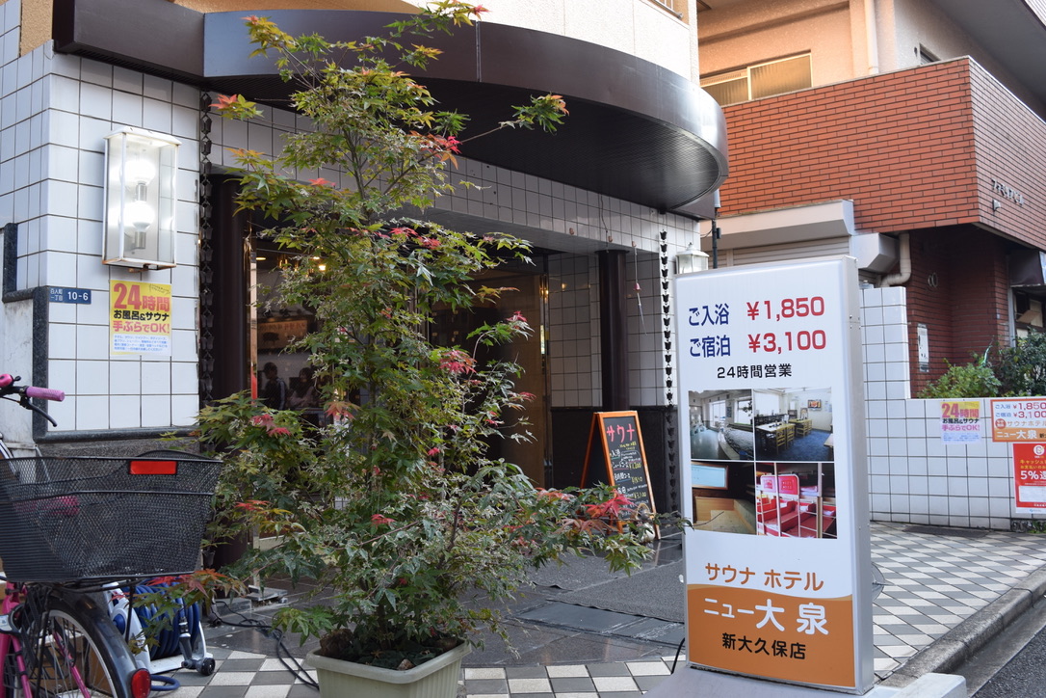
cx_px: 523
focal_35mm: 33
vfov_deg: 40.0
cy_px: 349
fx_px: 959
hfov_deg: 57.2
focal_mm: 22
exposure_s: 1/125
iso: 400
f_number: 5.6
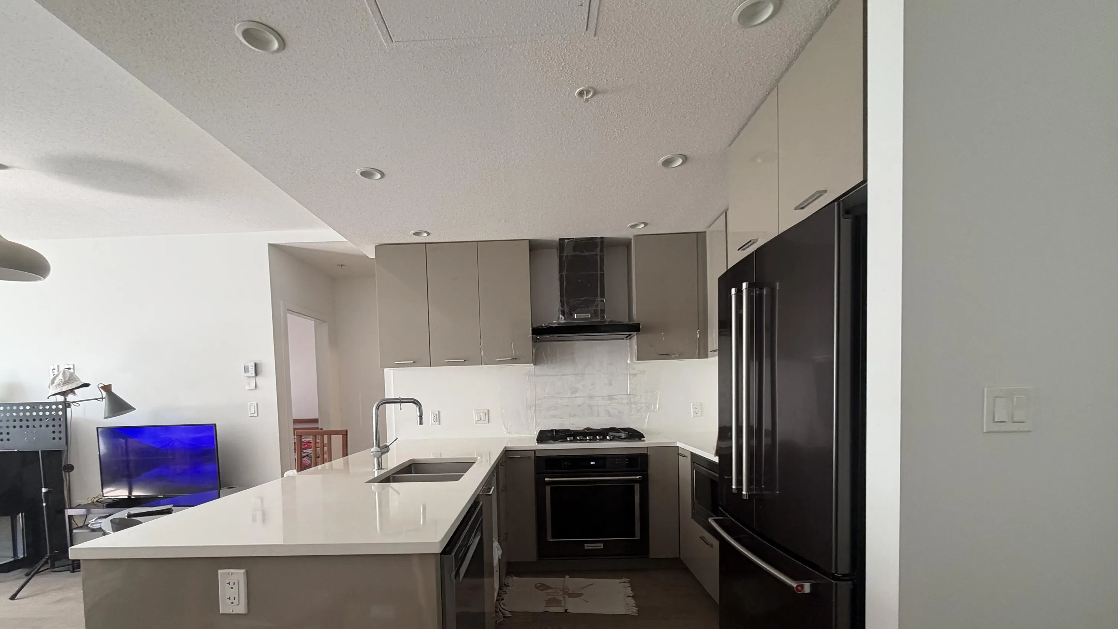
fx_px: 474
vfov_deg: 65.5
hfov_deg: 99.3
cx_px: 532
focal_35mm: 16
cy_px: 414
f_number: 2.2
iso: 160
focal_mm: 2.22
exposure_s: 1/60
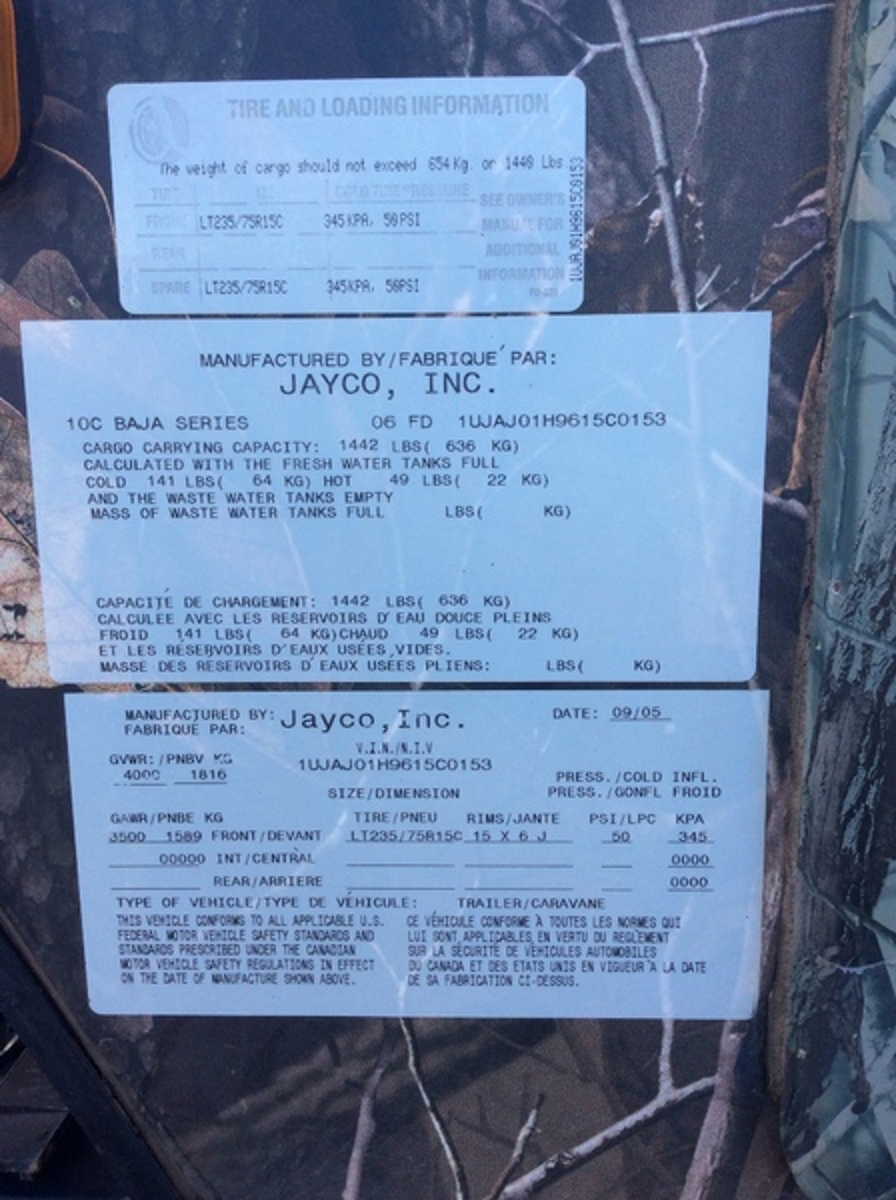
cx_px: 448
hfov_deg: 44.0
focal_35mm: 32
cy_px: 600
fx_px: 1108
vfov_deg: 56.9
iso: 32
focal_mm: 3.3
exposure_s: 1/206
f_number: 2.4
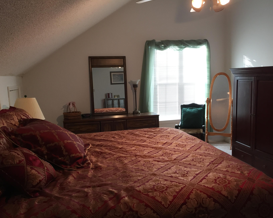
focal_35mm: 31
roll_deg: +1.3
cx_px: 140
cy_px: 111
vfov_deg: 47.1
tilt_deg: -7.3
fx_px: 250
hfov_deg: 57.2
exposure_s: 1/30
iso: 80
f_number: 2.2
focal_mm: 4.15
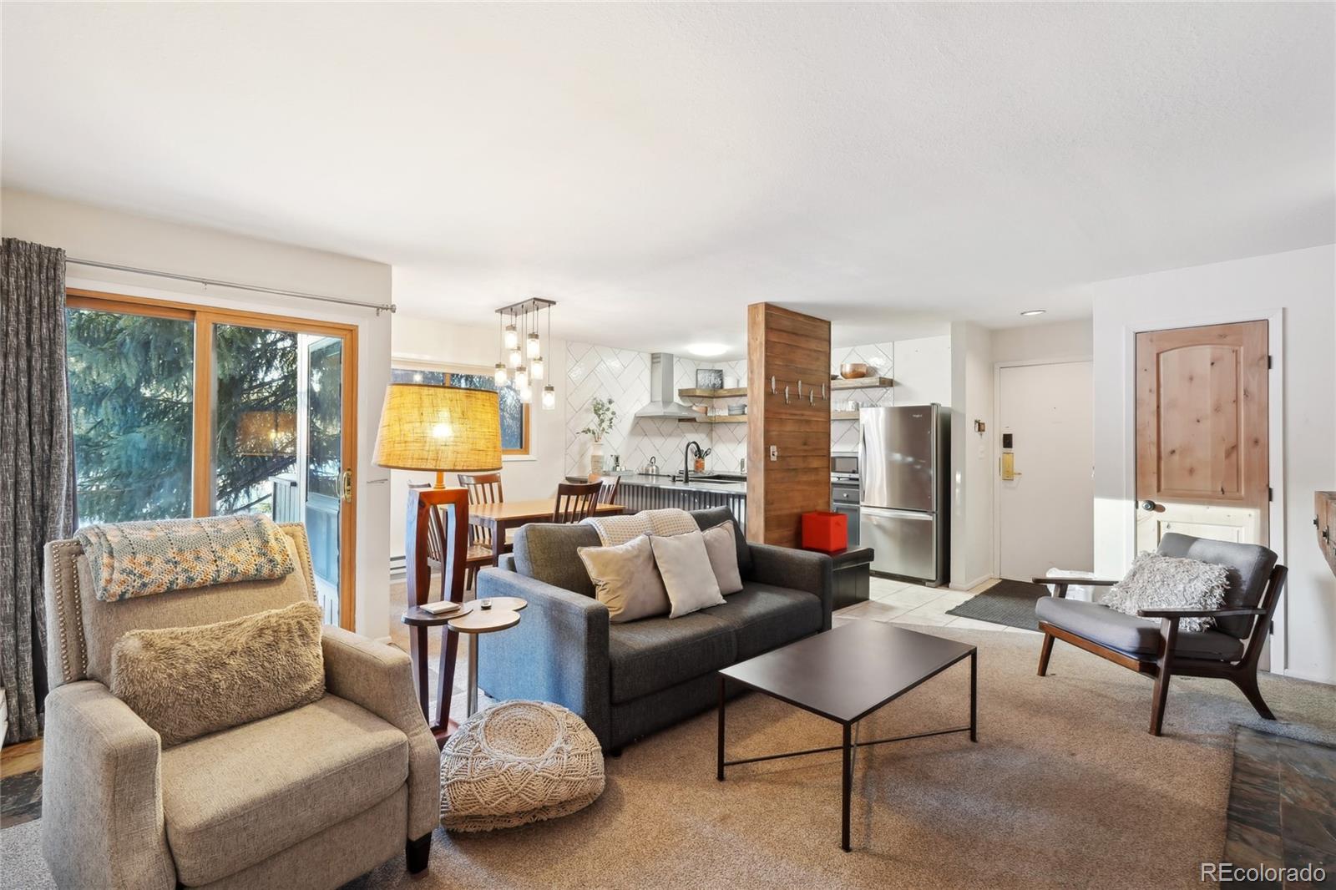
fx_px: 557
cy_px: 445
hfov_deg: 100.4
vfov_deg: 77.3
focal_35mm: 15
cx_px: 668
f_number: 8
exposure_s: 1/2
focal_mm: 10
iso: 800
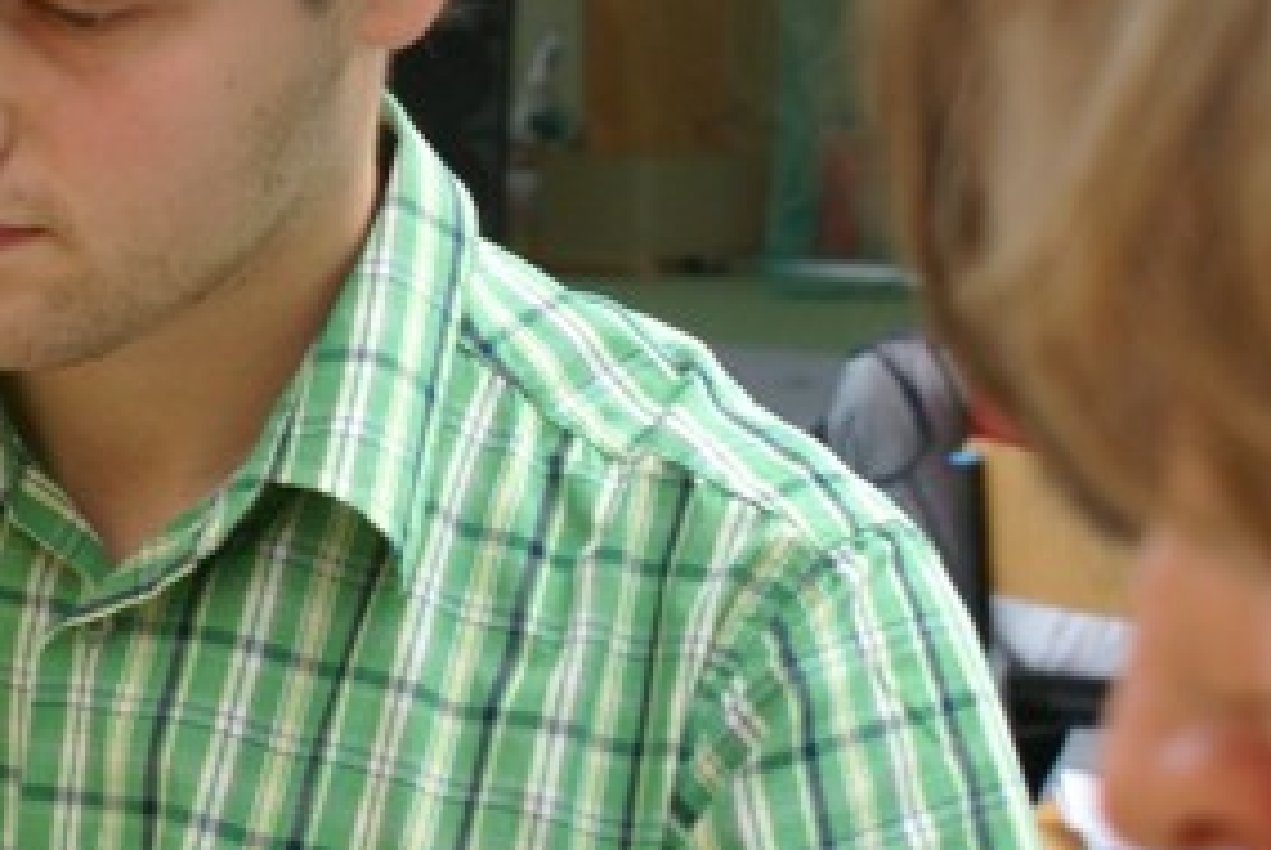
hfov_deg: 15.4
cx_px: -157
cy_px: 389
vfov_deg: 10.6
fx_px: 4567
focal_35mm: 129
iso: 400
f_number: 5.6
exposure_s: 1/50
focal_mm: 35
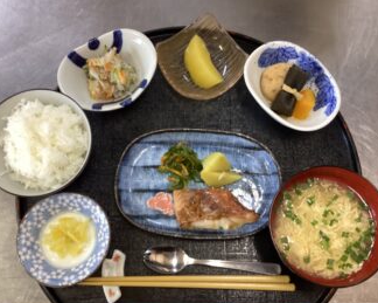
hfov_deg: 51.5
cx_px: 193
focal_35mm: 35
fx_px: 391
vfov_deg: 42.2
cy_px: 162
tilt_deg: -75.3
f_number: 2.4
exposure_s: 1/60
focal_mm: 3.3
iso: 160
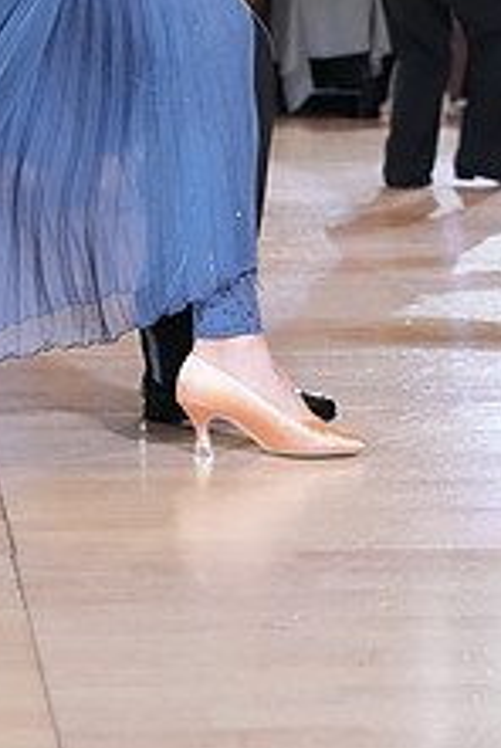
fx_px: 2455
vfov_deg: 16.4
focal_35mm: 118
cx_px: 113
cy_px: -220
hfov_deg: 11.6
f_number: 4
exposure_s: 1/500
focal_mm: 45
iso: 4000
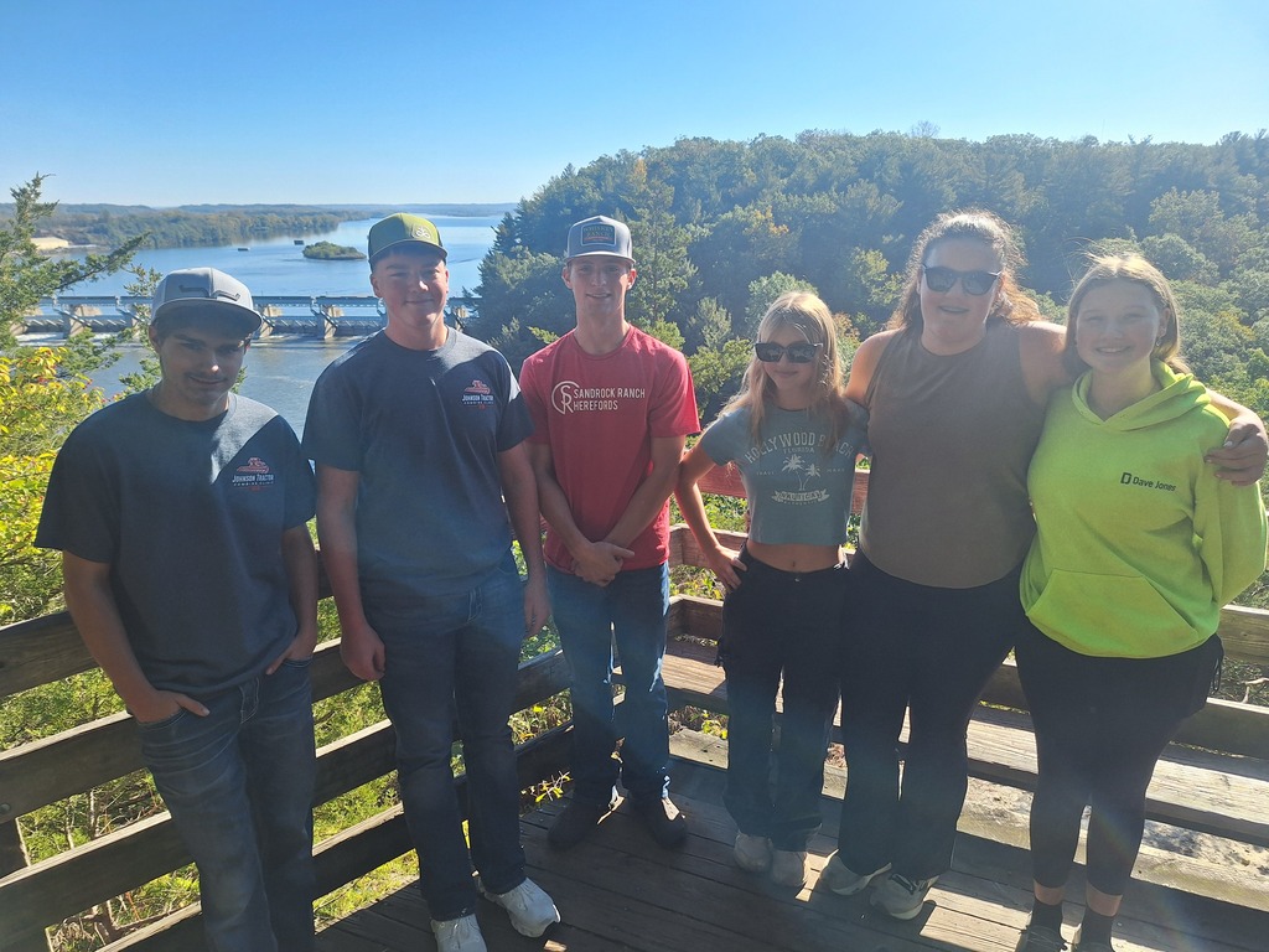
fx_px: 843
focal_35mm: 23
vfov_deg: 58.9
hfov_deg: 73.9
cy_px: 476
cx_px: 634
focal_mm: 5.54
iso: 40
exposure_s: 1/1332
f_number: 1.8
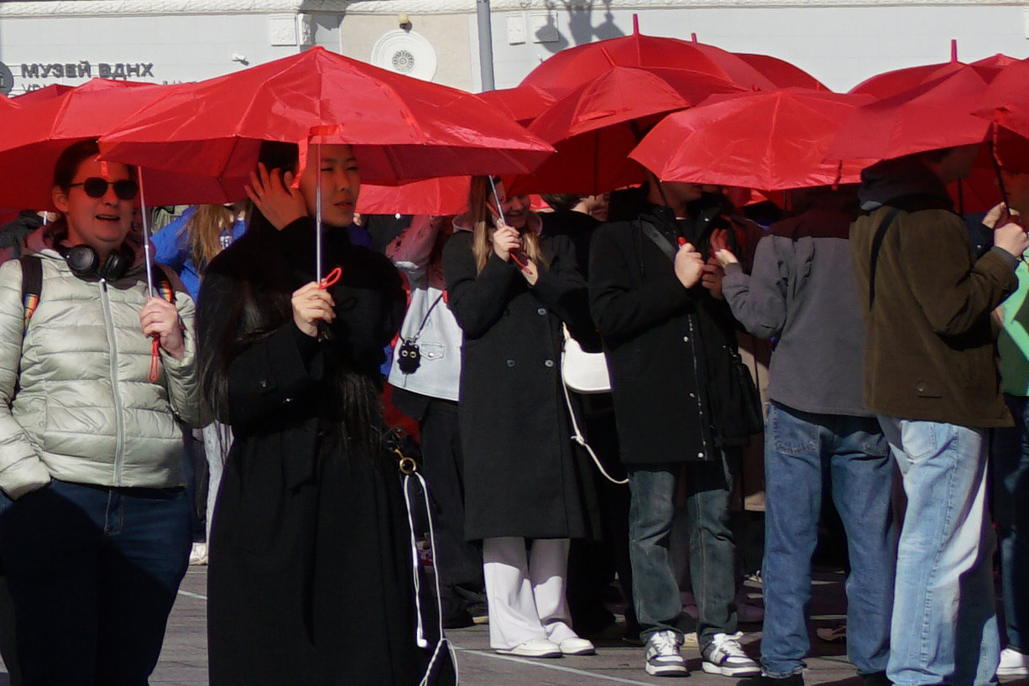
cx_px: -1819
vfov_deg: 5.9
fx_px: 6490
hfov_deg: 8.0
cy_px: -659
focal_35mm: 227
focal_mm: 35
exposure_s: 1/250
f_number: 11
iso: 100
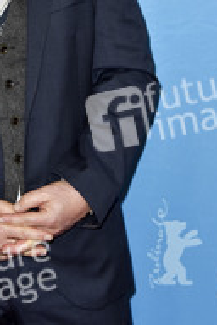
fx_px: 1600
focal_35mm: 177
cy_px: 27
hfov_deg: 7.7
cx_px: 19
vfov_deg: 11.5
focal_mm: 85
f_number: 5.6
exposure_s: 1/125
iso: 640
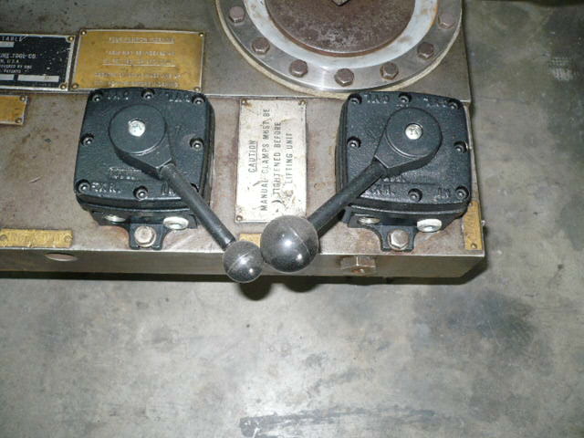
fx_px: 590
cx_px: 292
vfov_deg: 40.7
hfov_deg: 52.6
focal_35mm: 35
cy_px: 219
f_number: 2.8
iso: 100
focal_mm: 5.8
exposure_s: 1/30
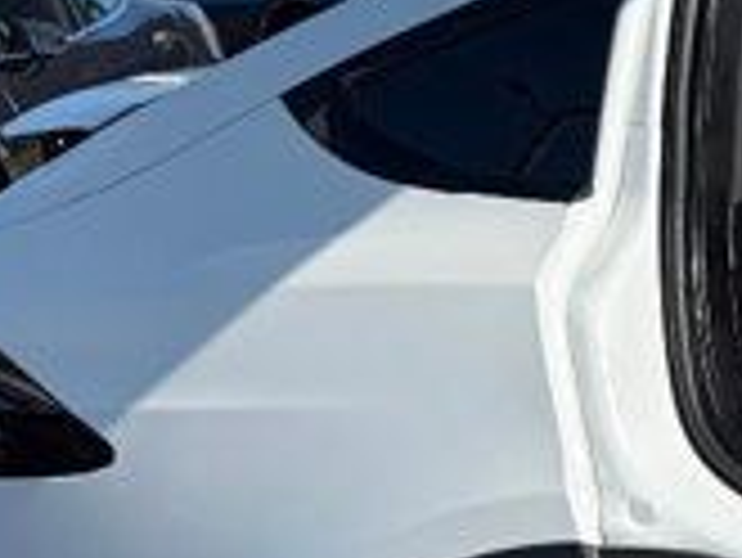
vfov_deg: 10.0
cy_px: 270
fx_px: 3196
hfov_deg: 10.4
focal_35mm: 149
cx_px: 2042
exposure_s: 1/4975
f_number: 1.78
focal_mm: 6.76
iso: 80
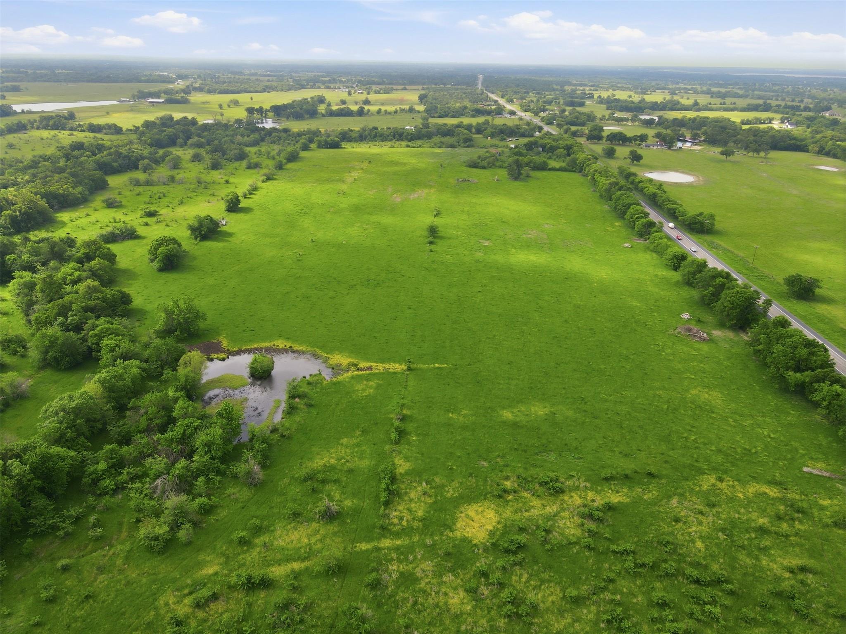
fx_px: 587
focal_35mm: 24
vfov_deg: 56.8
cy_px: 317
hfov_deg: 71.6
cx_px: 423
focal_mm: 4.5
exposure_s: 1/400
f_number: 2.8
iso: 100
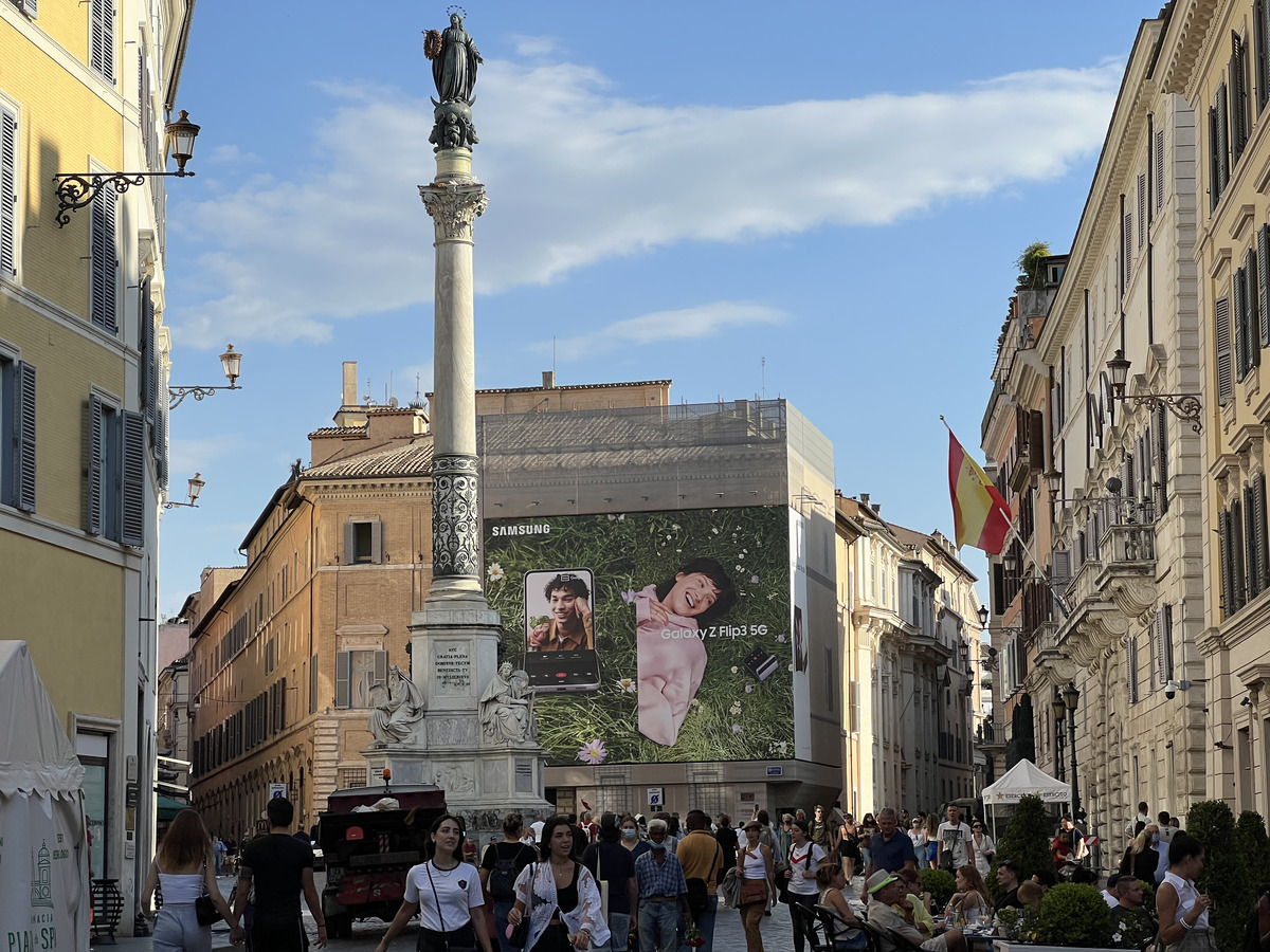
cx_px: 635
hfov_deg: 25.3
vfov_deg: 19.1
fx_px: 2825
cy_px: 476
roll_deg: +1.2
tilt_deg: +8.4
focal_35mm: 77
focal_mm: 9
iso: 32
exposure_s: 1/896
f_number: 2.8
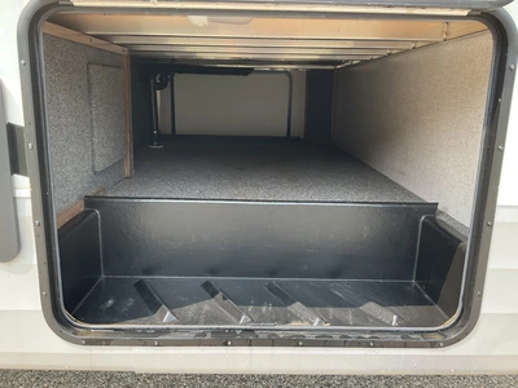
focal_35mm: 29
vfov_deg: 48.2
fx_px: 434
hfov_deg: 61.7
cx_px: 259
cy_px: 194
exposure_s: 1/172
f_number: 1.8
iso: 25
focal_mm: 3
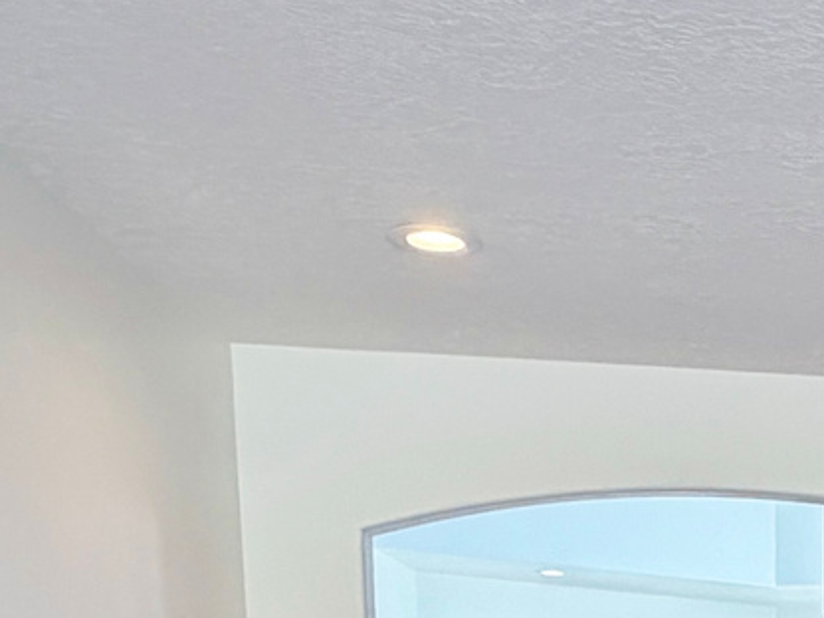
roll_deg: +0.3
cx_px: 1089
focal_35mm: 69
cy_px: 1083
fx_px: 1642
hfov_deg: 24.4
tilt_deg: -9.0
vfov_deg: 17.6
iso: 125
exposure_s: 1/120
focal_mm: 2.22
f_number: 2.2
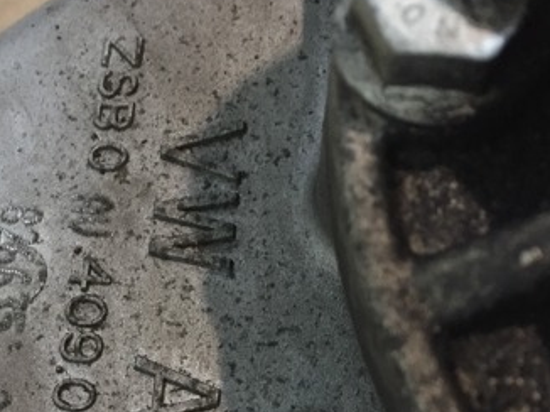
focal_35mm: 57
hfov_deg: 33.1
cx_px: 132
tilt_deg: -87.0
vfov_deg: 25.2
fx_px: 905
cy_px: 326
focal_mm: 4.15
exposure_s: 1/33
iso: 250
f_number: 2.2
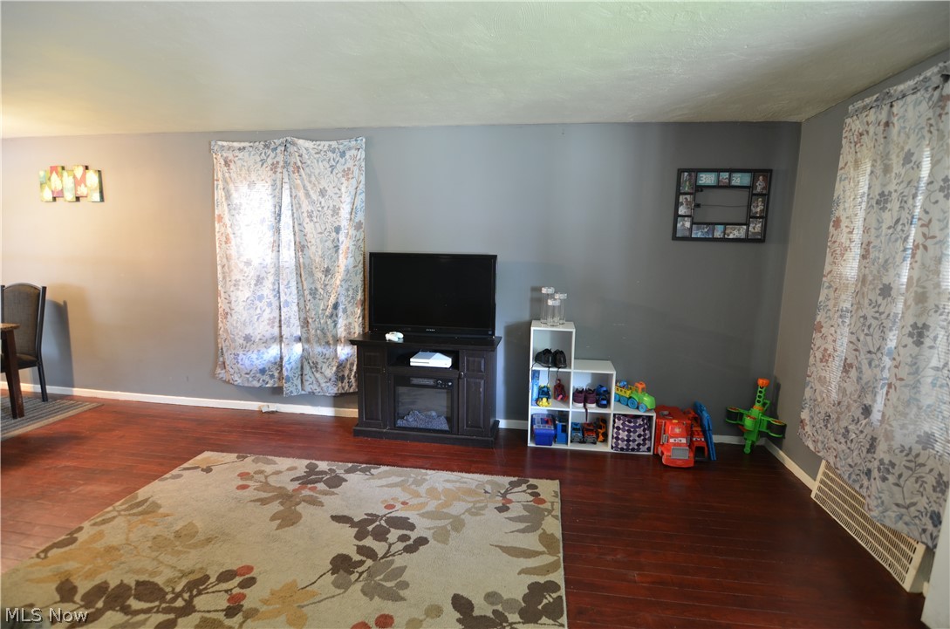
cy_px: 314
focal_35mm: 16
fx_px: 434
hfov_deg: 95.1
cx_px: 475
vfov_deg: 71.8
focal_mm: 11
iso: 250
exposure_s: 1/2.5
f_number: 3.2
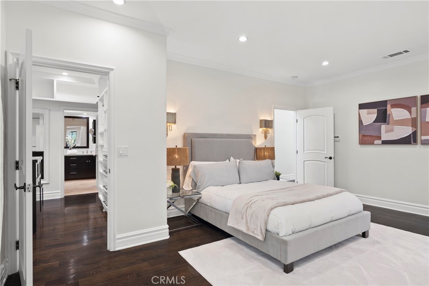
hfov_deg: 84.0
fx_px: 238
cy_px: 143
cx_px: 214
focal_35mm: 20
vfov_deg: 61.9
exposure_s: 1
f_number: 8
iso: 250
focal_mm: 20
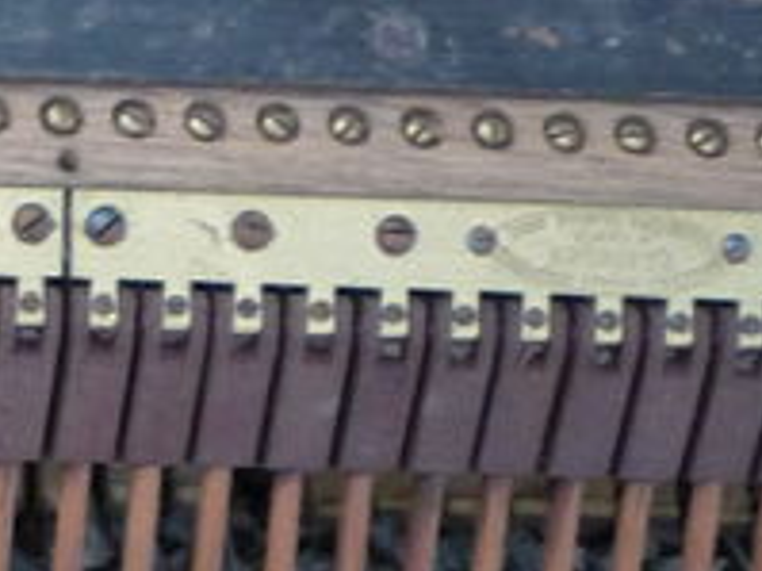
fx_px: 3322
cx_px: -850
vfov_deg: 9.6
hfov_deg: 11.5
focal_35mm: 151
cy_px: 728
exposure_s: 1/30
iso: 250
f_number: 3.3
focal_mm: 5.2
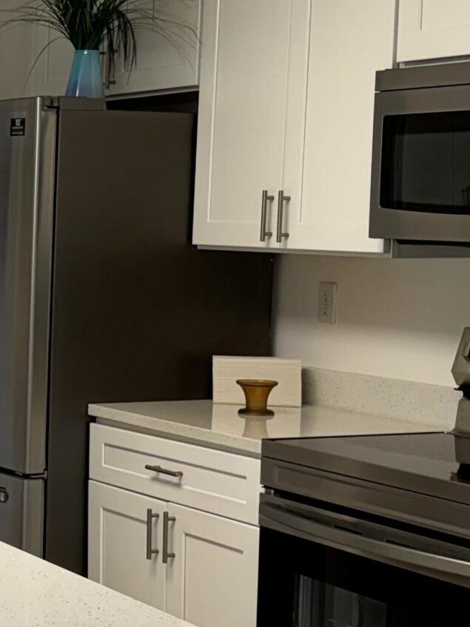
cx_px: -234
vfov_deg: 23.0
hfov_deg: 15.9
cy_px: 326
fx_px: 1539
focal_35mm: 85
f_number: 1.78
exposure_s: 1/120
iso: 80
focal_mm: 6.76
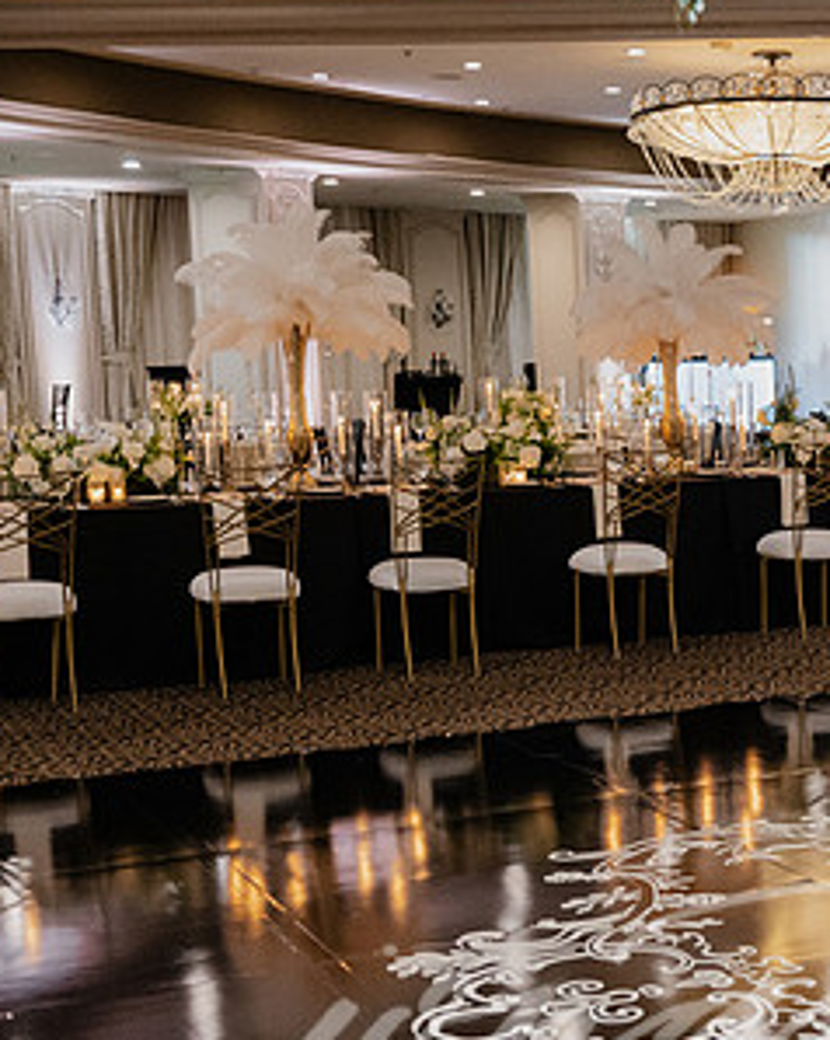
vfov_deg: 29.5
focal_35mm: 64
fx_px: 1967
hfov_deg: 22.2
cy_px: 626
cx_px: 959
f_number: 2.8
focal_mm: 35
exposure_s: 1/100
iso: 2500
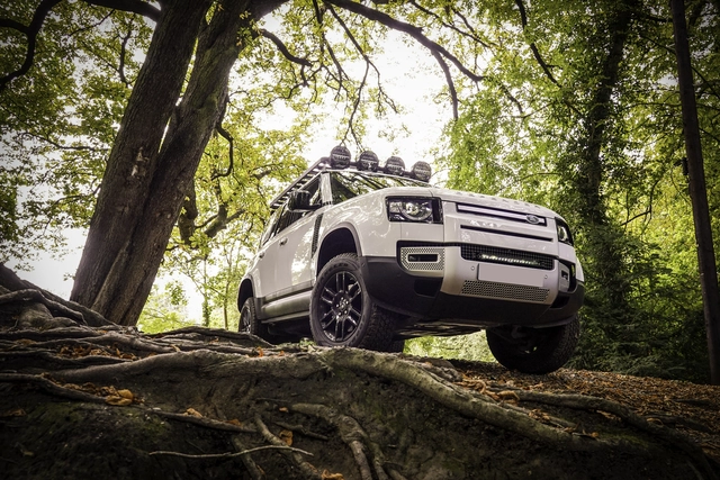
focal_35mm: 30
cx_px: 360
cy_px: 240
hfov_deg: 61.9
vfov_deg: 43.6
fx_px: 600
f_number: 7.1
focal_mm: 30
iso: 1600
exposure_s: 1/125
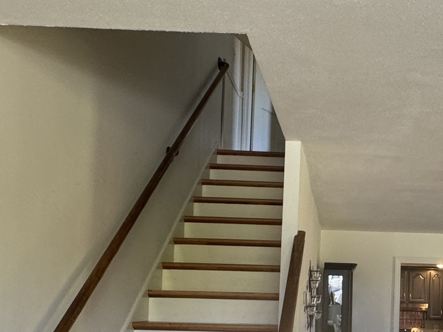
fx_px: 537
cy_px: 301
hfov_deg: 42.7
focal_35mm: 42
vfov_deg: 32.6
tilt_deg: +0.5
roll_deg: -1.3
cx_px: 355
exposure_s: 1/60
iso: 200
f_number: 2.2
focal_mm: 2.22
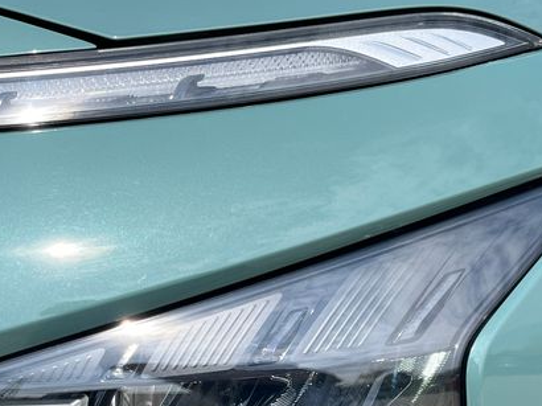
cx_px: 233
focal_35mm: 65
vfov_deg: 21.8
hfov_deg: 29.8
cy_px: 395
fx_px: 1017
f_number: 1.6
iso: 50
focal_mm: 5.1
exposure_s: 1/2825
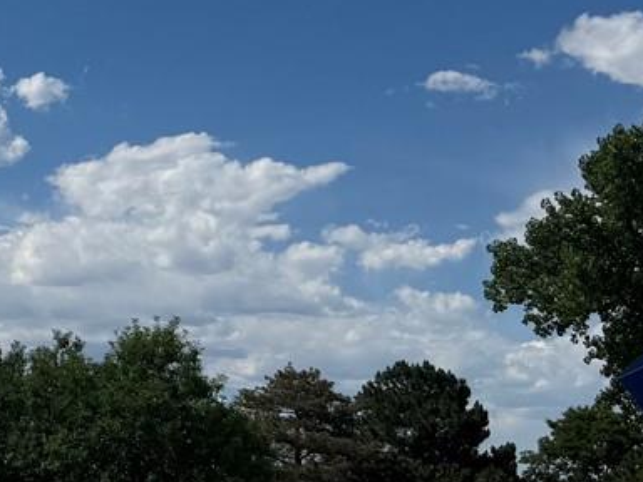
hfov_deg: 17.0
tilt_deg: +10.5
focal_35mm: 100
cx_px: -422
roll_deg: -2.9
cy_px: 139
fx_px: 1858
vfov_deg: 14.7
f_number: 1.78
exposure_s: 1/8130
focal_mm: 6.76
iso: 80
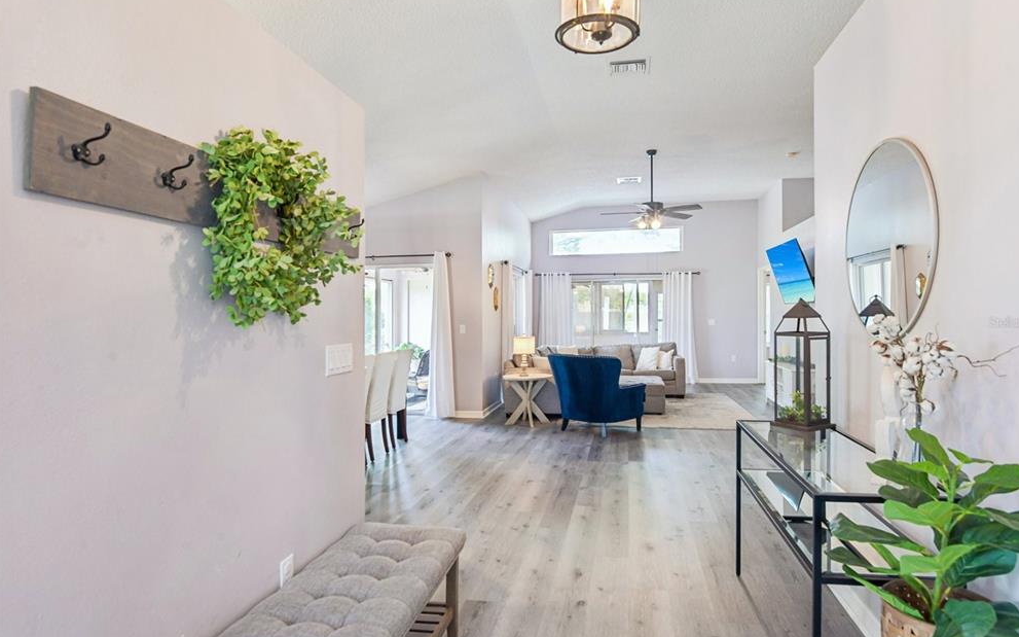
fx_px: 555
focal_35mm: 20
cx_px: 521
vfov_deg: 59.6
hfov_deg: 85.1
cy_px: 322
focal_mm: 19
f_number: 8
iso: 400
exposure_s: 1/10
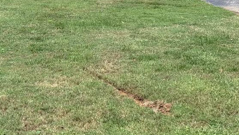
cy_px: -15
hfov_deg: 21.9
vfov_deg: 12.4
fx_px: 608
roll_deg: -0.4
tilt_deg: -3.4
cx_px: 48
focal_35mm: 96
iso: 64
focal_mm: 6.76
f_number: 1.78
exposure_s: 1/699
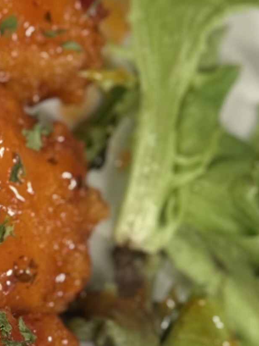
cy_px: 336
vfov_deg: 8.3
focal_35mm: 237
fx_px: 2366
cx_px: -52
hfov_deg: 6.2
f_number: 1.78
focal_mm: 6.76
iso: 160
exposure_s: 1/60
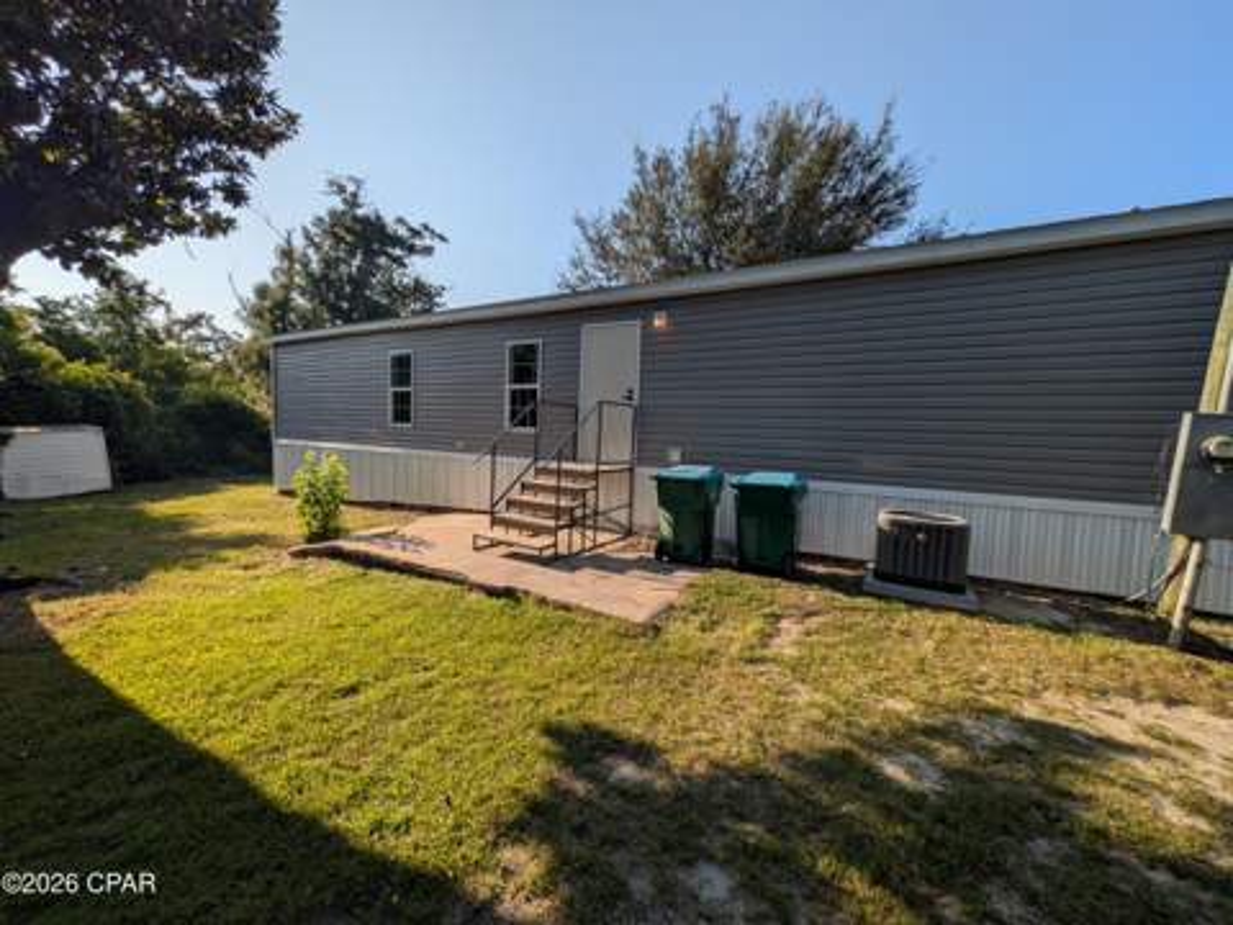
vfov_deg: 85.7
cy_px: 462
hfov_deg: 102.1
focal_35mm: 14
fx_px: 499
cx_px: 616
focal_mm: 1.83
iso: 46
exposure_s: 1/2347
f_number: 2.2
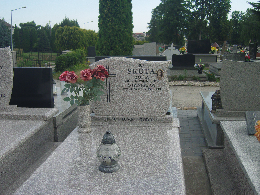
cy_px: 98
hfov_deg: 42.9
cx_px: 130
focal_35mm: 44
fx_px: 330
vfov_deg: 32.9
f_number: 3.1
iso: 100
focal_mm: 9.4
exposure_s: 1/500
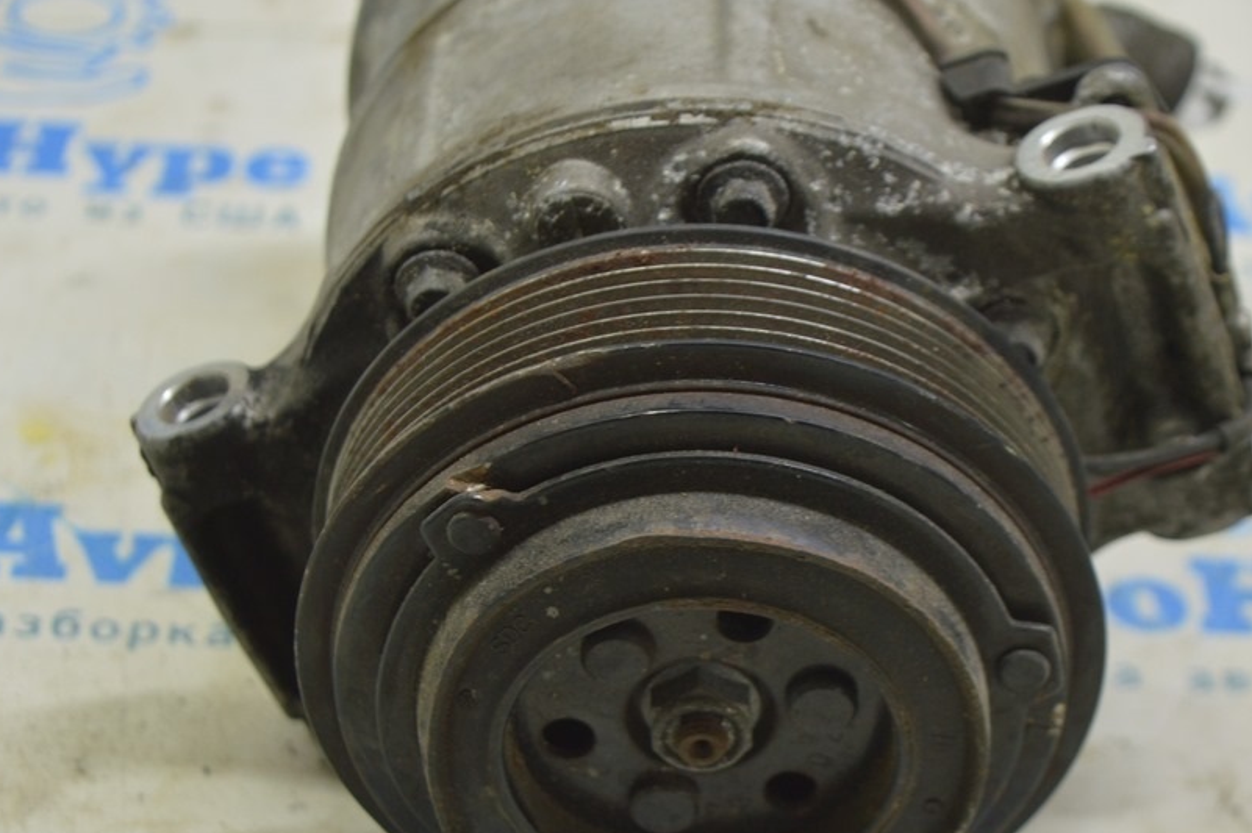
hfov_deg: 22.2
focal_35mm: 92
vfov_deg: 14.8
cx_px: 653
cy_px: 501
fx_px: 3197
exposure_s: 1/20
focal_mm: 48
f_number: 5.6
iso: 400
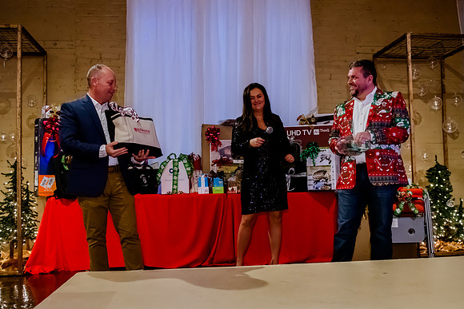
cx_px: 232
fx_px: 468
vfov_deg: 36.6
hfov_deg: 52.7
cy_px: 162
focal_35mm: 36
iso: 5000
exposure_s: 1/200
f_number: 2.8
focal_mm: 26
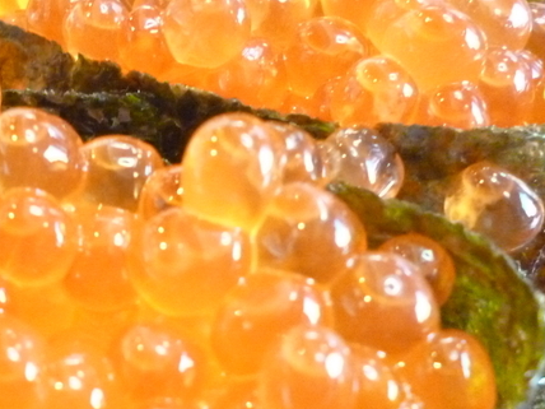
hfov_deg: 28.6
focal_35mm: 67
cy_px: 316
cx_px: 153
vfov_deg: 21.7
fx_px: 1055
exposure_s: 1/30
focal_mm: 5
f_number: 3.1
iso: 800
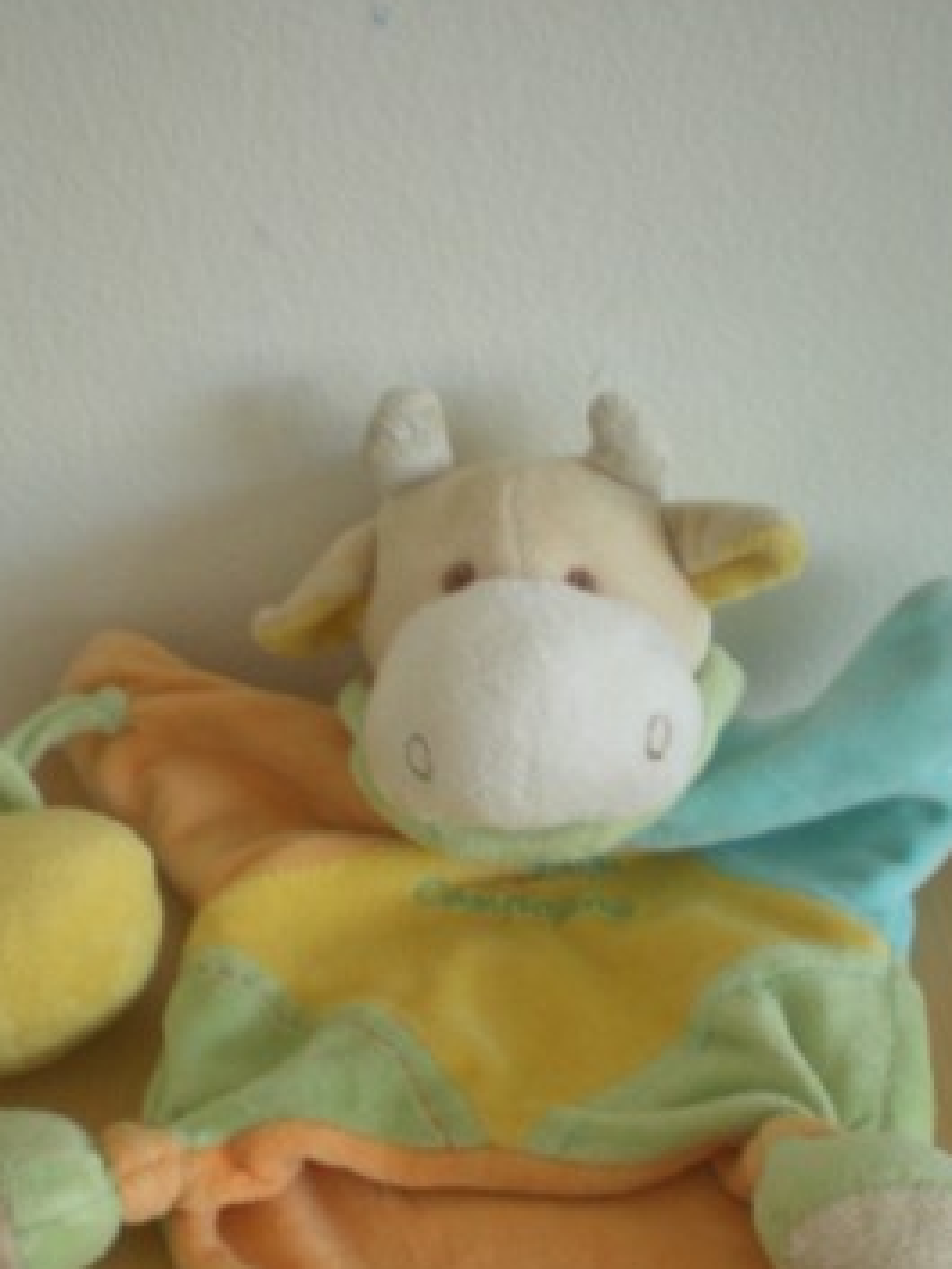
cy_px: 902
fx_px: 2052
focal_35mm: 56
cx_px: 442
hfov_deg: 26.1
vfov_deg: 33.8
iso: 200
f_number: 3.1
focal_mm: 6.3
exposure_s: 1/23.5
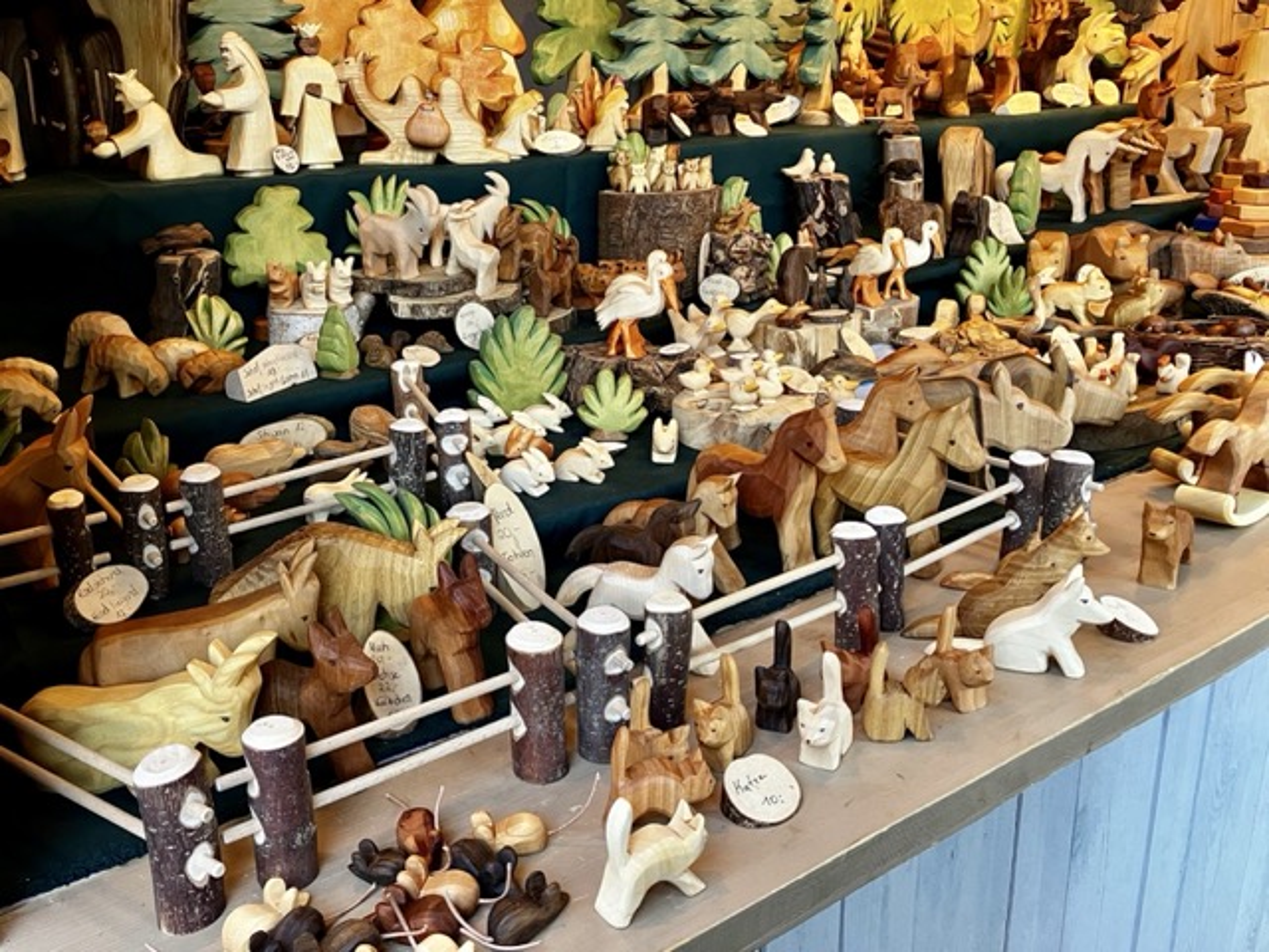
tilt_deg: -16.5
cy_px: 476
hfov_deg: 63.4
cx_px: 634
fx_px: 1026
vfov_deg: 49.7
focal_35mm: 28
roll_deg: +1.3
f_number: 1.8
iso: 160
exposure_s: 1/60
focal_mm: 3.99
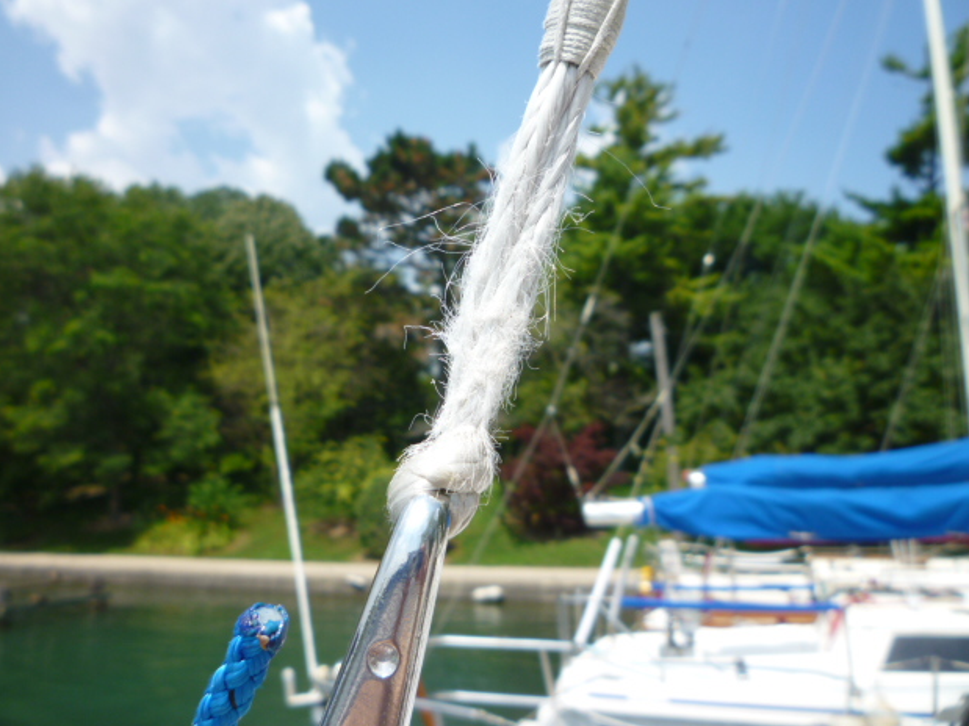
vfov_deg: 46.8
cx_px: 473
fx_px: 840
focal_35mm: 30
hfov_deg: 60.0
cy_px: 361
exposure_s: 1/500
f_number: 4
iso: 80
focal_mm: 5.2
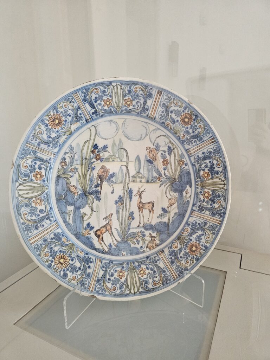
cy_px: 180
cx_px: 135
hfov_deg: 58.9
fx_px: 239
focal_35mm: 23
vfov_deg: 73.9
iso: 500
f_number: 1.7
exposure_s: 1/142
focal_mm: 6.3
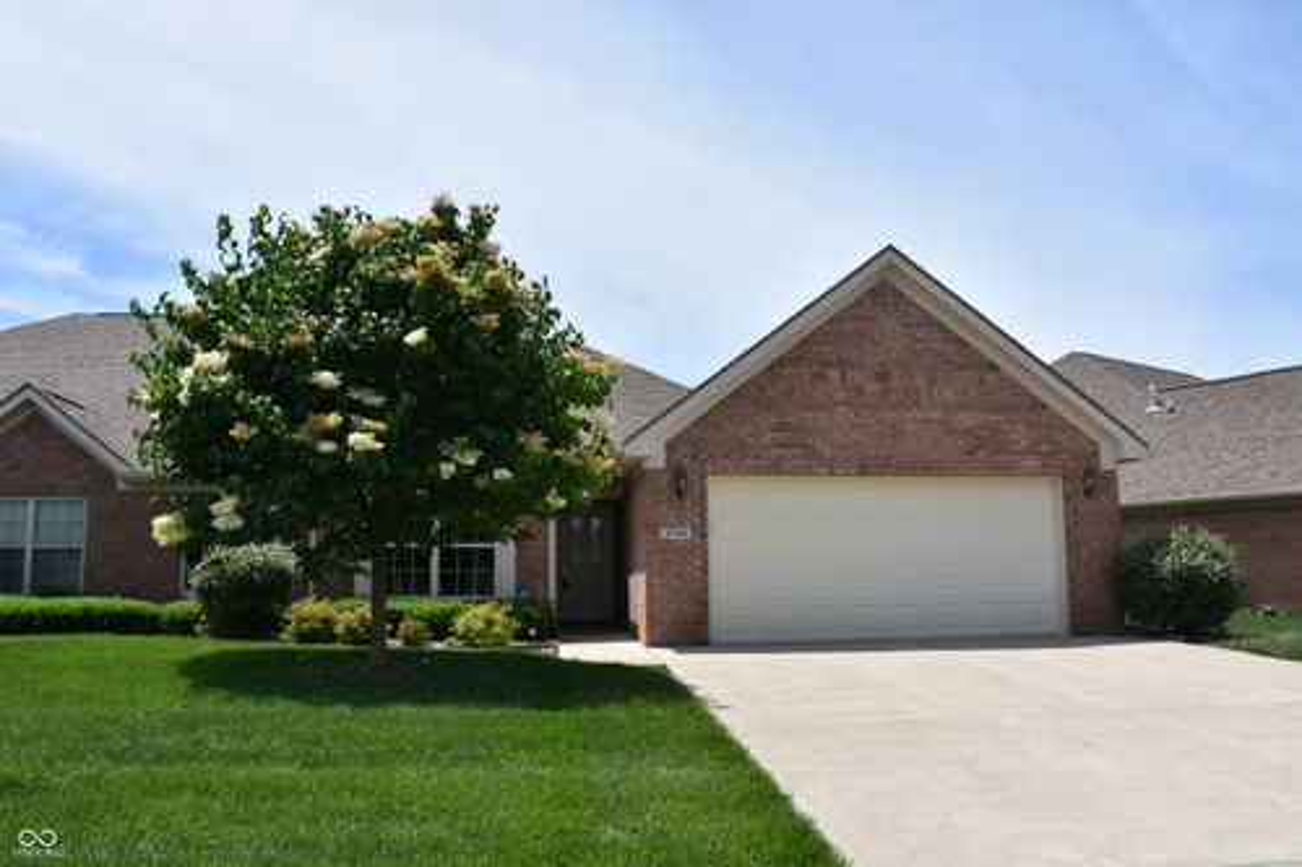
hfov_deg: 67.4
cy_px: 434
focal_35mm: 27
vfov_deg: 47.9
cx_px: 651
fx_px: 976
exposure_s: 1/250
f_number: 9
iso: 100
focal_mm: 18
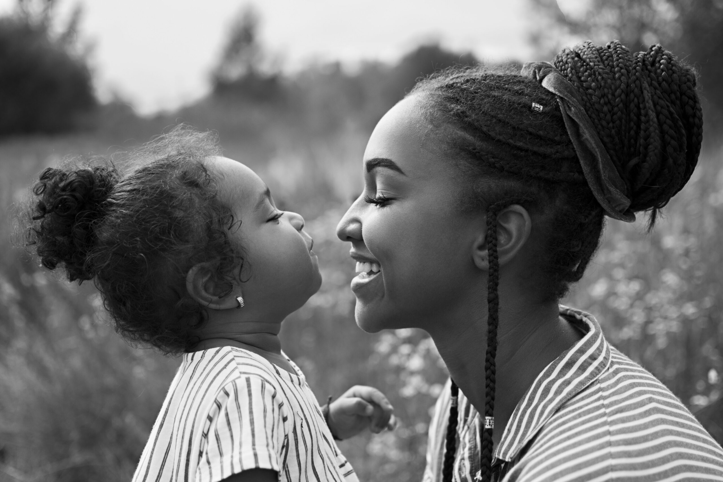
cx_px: 362
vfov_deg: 25.8
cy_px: 241
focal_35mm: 52
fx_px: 1054
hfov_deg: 37.8
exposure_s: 1/2000
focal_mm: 35
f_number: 2
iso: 100
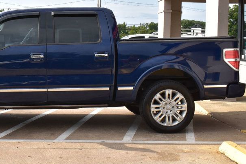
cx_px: 52
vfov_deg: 22.1
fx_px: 417
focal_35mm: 61
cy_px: 40
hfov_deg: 32.1
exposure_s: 1/400
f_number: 11
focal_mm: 24
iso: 400
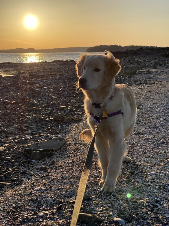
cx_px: 84
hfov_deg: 28.0
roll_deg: +4.2
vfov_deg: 36.8
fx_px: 338
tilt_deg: -8.0
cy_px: 113
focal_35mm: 52
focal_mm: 6
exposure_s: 1/1712
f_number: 2
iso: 20
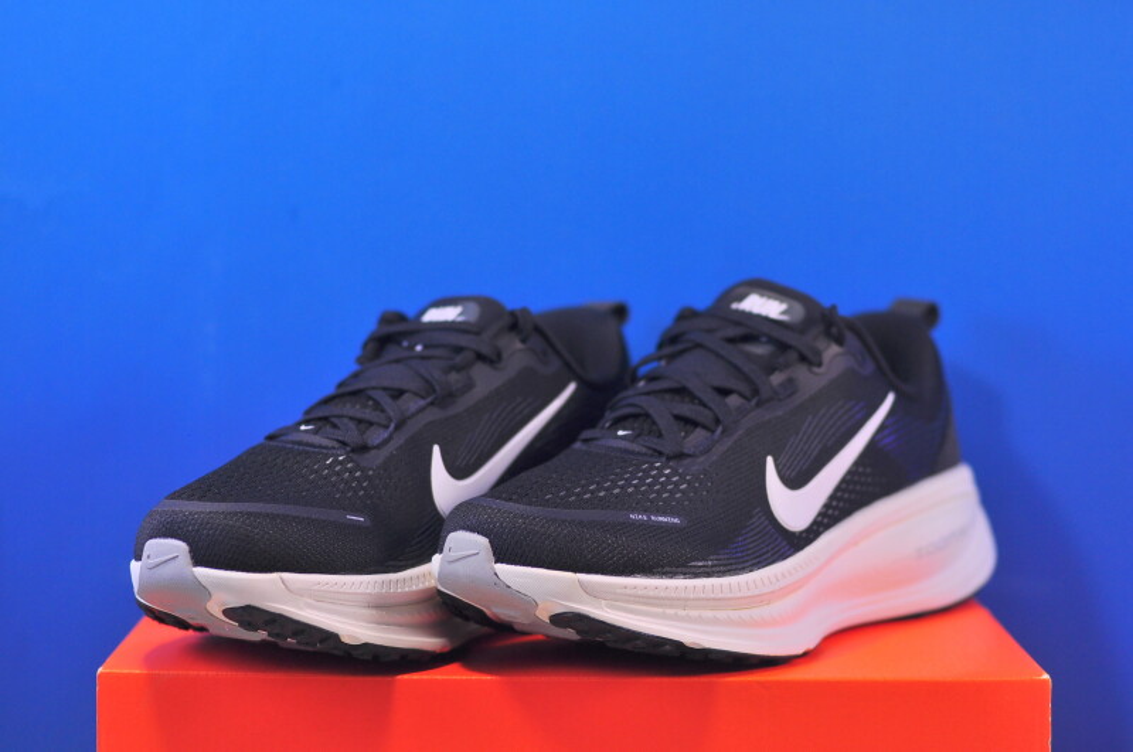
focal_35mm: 75
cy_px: 376
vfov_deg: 18.1
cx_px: 566
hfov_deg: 27.0
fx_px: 2357
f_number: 2.5
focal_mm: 50
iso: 250
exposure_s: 1/320
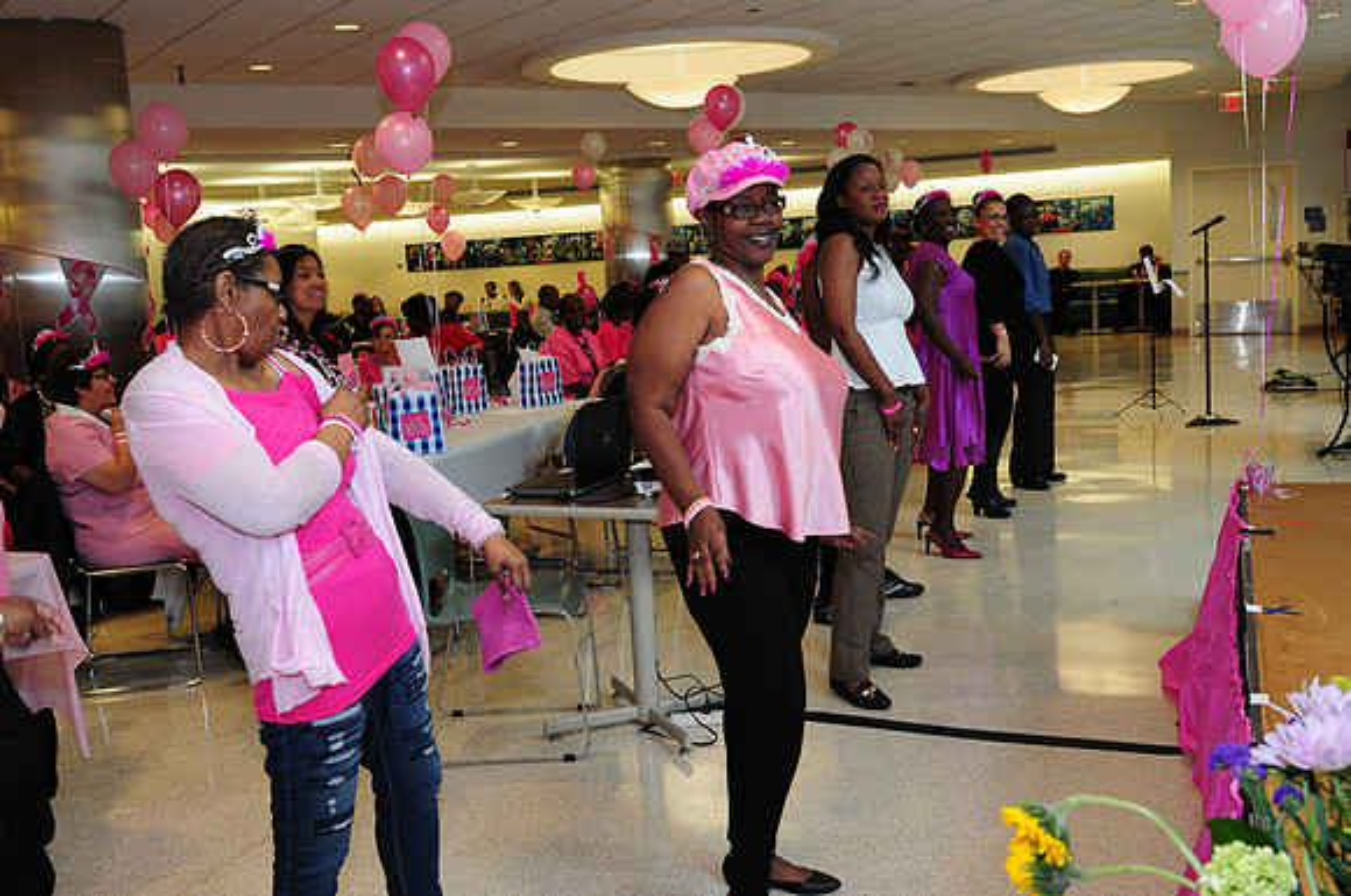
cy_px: 448
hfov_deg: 53.2
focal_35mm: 36
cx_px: 676
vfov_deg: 36.8
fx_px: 1349
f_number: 5.6
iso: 640
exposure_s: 1/80
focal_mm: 24
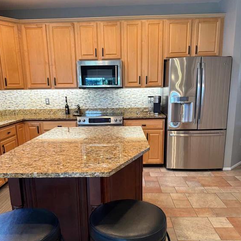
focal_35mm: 29
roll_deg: +1.7
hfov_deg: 55.6
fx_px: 228
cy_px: 145
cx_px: 119
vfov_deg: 55.2
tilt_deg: -12.0
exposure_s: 1/60
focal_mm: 6.76
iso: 250
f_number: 1.78
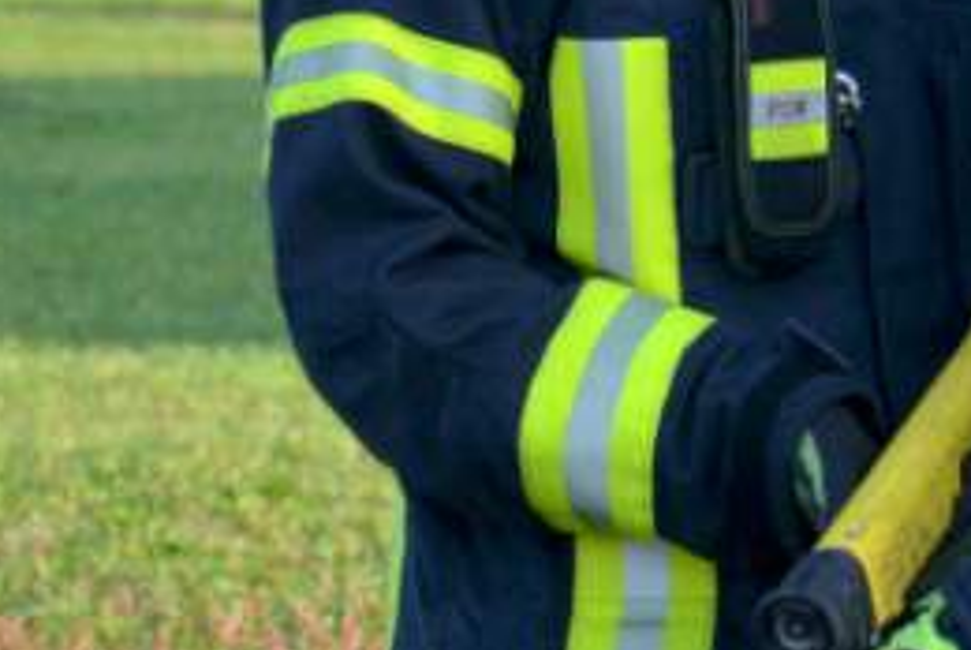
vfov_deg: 3.0
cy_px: 67
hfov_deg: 4.5
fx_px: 12286
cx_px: 960
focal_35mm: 455
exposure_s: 1/1000
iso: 800
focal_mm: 66
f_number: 5.3
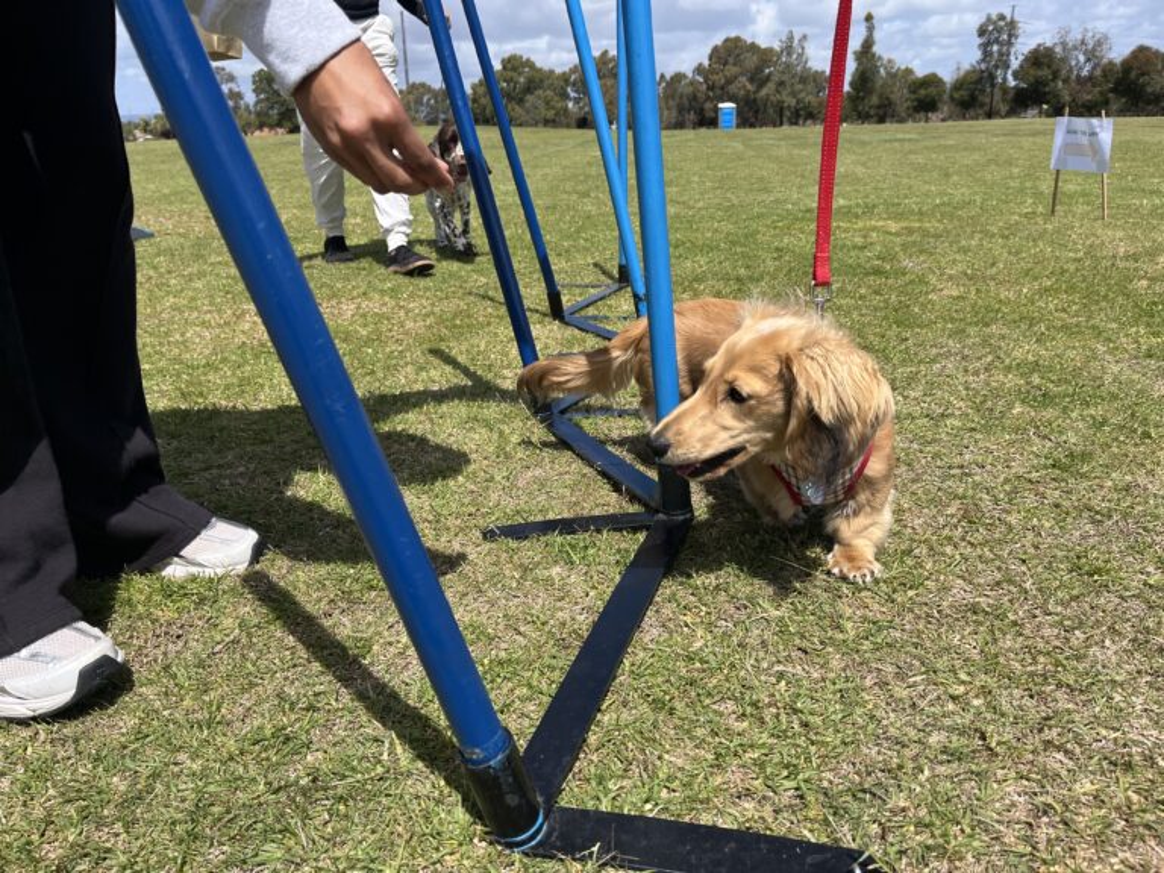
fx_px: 874
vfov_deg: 53.1
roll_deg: +2.0
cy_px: 436
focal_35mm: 26
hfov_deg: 67.3
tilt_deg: -18.6
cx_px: 582
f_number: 1.6
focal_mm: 5.1
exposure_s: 1/3215
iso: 50
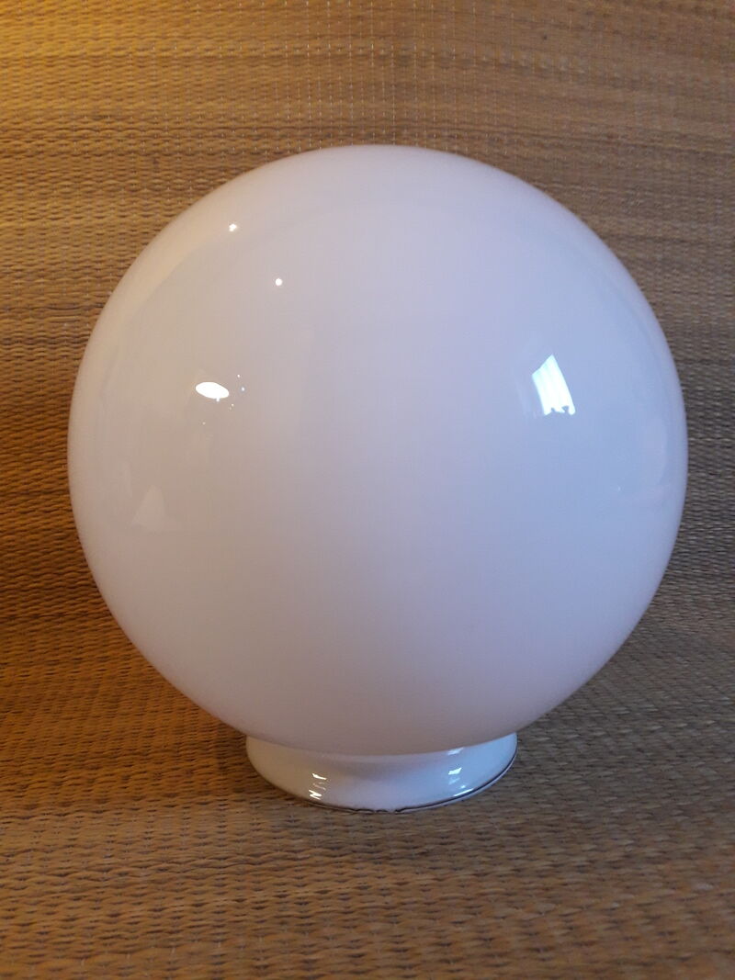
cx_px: 368
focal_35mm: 28
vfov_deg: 63.4
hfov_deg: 49.7
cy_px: 490
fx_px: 793
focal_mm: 3.7
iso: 160
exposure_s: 1/20
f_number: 1.9
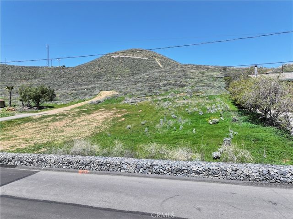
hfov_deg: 71.6
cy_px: 110
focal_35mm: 24
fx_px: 203
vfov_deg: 56.8
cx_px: 146
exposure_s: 1/1600
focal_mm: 12.29
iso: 100
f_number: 2.8
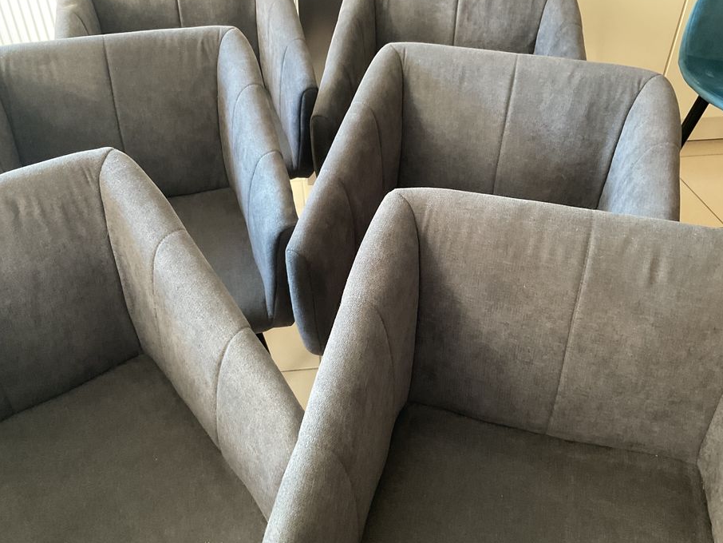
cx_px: 360
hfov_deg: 56.8
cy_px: 250
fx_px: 669
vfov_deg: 44.1
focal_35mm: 32
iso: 250
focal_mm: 3
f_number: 1.8
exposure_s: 1/40
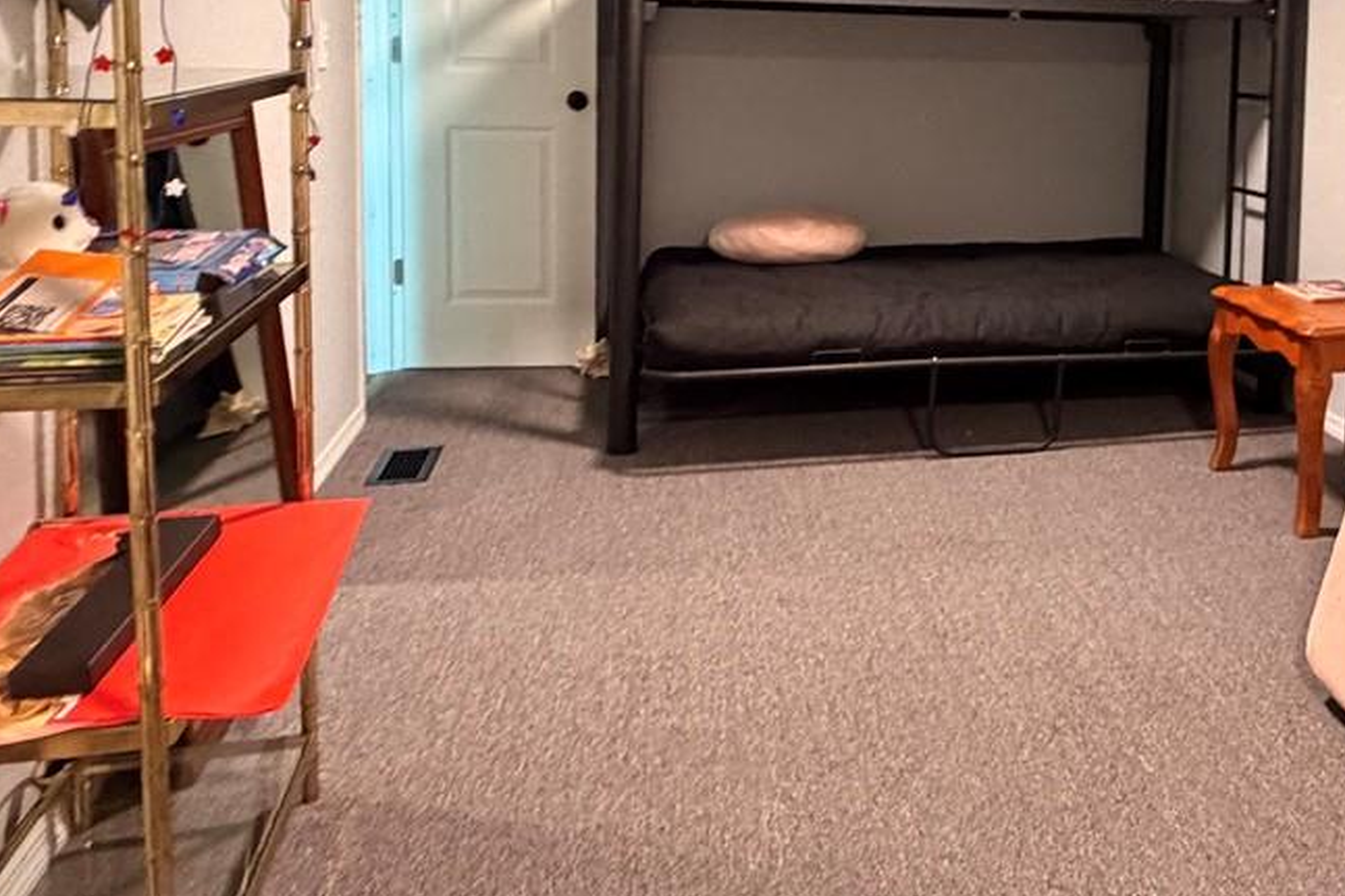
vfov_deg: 35.2
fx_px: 1345
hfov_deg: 50.5
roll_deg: -1.5
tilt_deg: -5.1
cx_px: 1041
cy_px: 129
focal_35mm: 36
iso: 640
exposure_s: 1/60
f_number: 2.2
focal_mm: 2.22
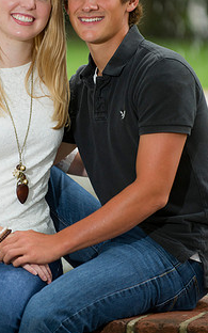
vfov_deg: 7.9
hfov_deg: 5.0
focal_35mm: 264
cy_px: 128
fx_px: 2394
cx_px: 59
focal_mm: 180
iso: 640
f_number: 2.8
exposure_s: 1/250
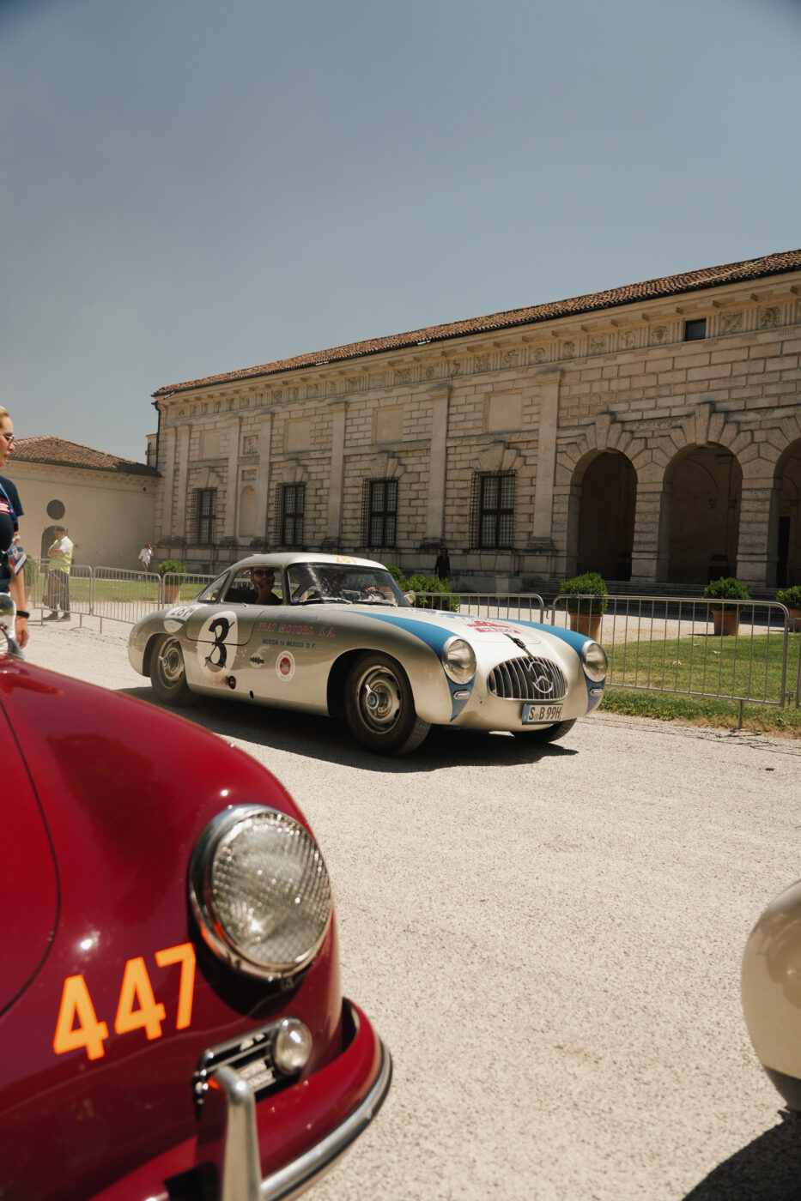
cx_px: 400
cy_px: 600
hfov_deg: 46.4
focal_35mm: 28
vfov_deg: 65.5
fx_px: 935
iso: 100
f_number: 4
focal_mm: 28
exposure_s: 1/500
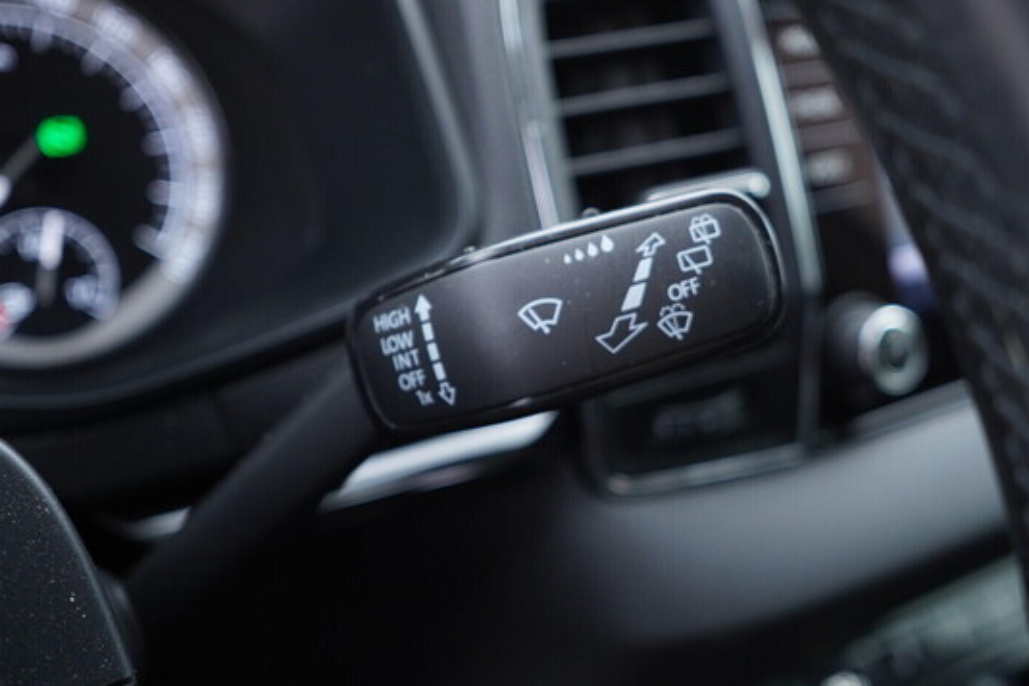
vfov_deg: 36.0
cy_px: 343
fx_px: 1058
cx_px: 519
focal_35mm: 37
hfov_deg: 51.9
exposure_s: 1/40
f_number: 2.8
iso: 320
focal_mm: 24
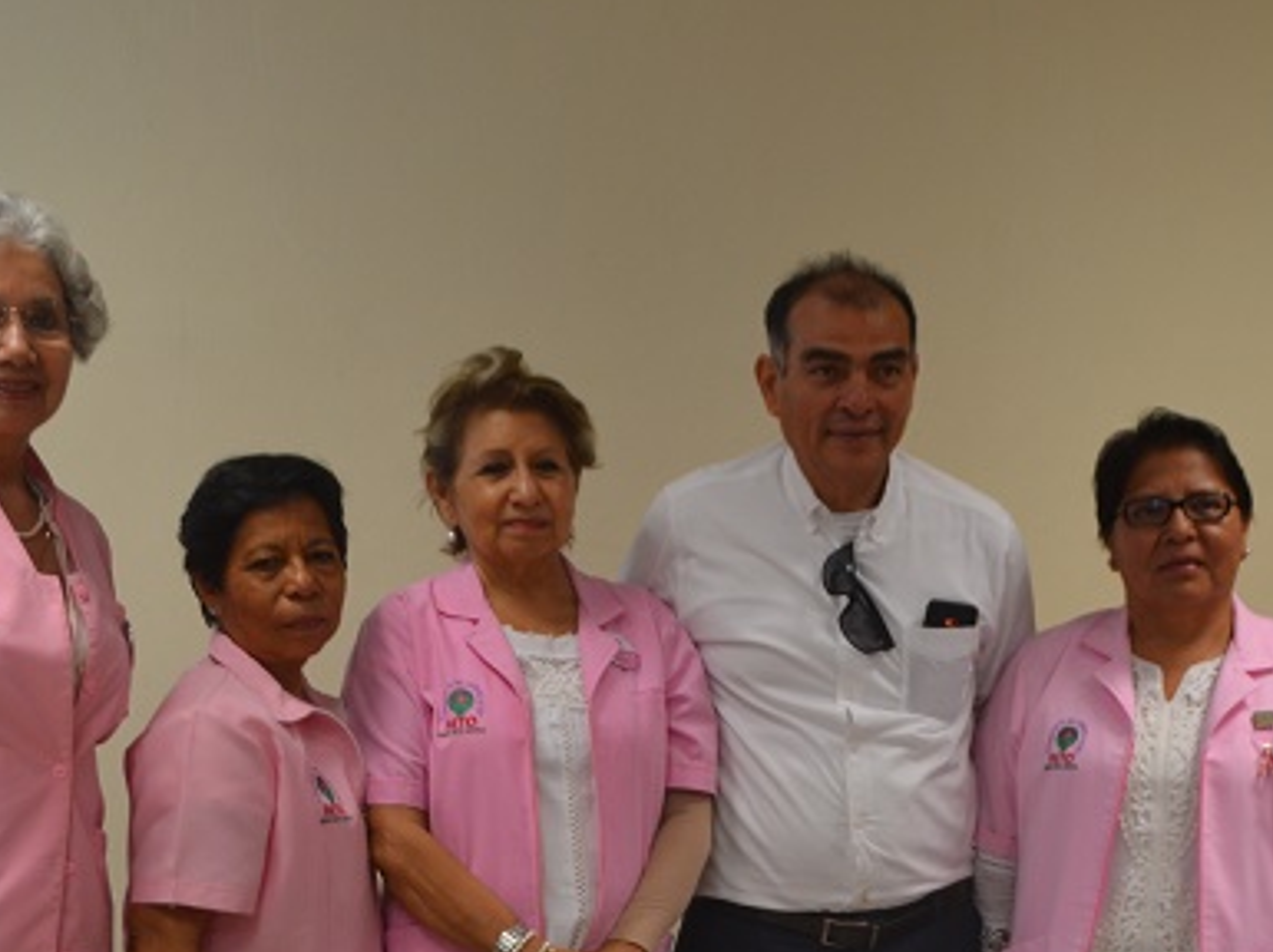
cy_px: 759
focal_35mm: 66
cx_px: 936
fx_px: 2425
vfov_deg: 21.9
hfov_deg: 29.0
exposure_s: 1/30
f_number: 4
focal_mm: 22
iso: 400
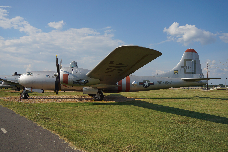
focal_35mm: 30
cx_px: 114
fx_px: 190
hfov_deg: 61.9
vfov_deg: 43.6
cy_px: 76
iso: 100
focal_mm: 20
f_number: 5.6
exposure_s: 1/800
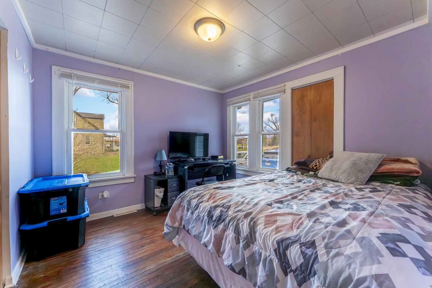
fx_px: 168
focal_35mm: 14
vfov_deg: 81.2
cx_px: 216
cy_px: 144
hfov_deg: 104.3
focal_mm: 14
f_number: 7.1
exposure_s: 1/200
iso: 640
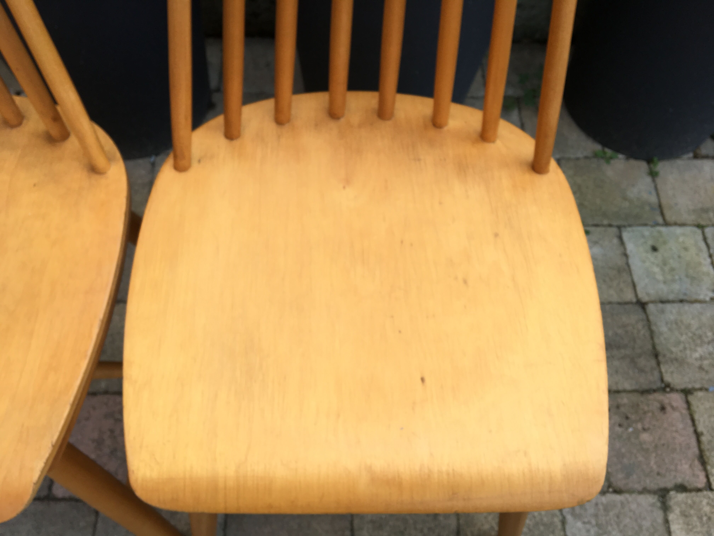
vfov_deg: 48.2
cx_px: 357
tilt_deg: -62.8
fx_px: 598
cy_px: 268
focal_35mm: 29
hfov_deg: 61.7
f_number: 2.2
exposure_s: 1/50
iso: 25
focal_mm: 4.15
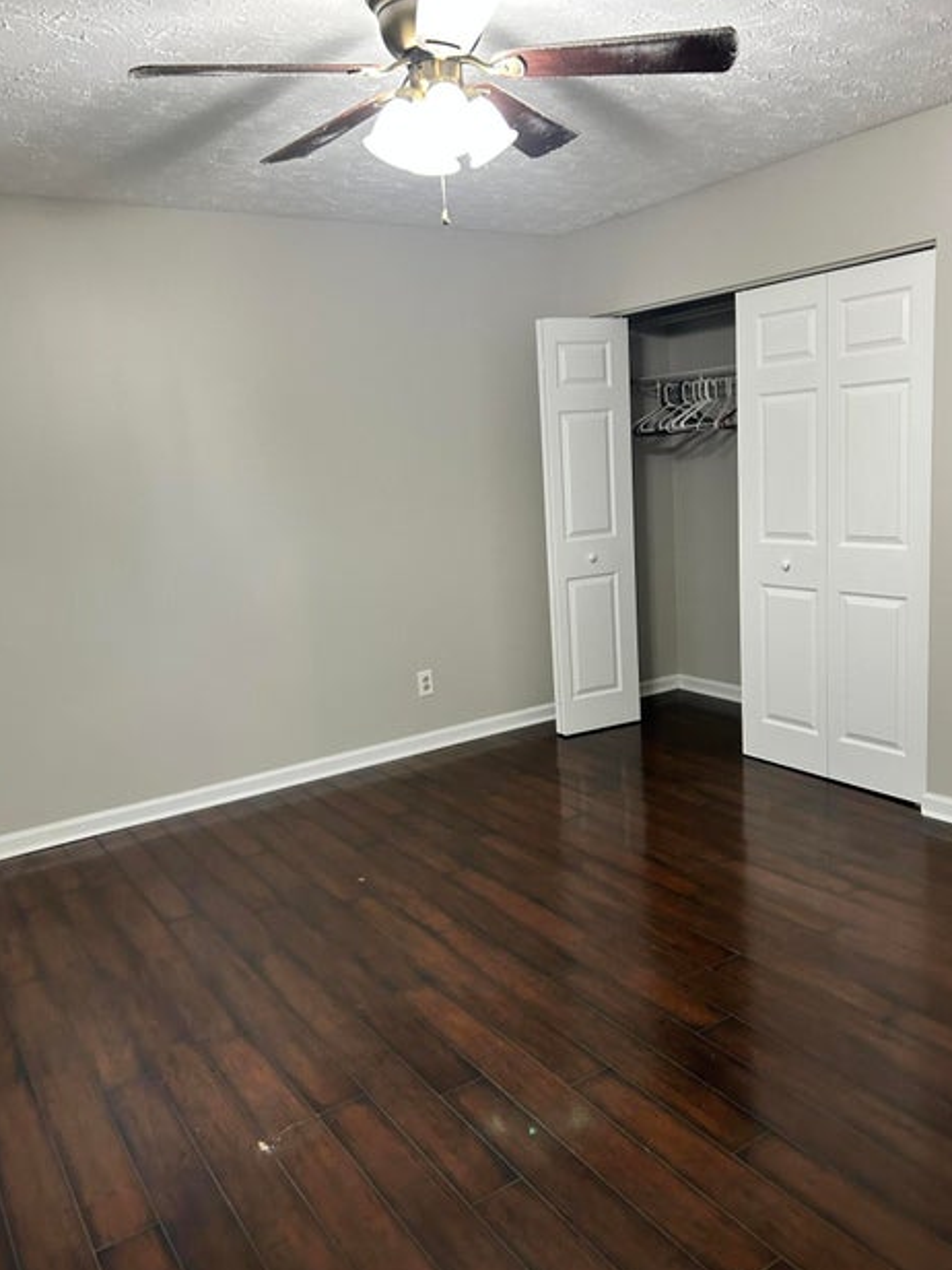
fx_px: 990
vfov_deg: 65.3
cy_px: 625
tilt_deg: -8.8
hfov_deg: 51.4
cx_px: 474
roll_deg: +3.5
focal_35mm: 27
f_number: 1.5
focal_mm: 5.7
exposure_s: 1/60
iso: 250
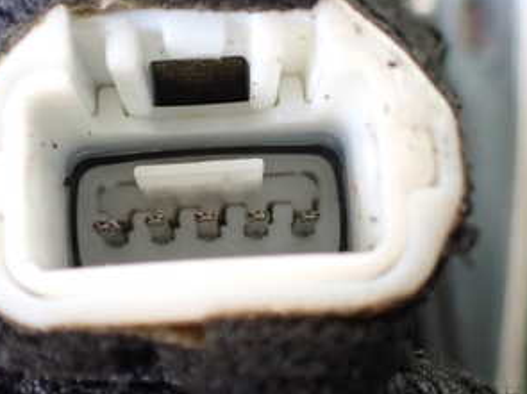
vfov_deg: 24.0
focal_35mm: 61
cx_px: 198
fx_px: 928
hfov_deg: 31.6
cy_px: 168
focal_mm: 5.4
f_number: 2.3
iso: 800
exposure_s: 1/50
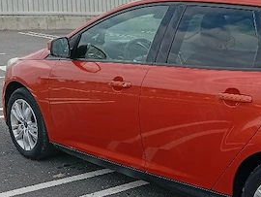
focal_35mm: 60
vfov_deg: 24.4
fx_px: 453
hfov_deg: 29.7
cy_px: 107
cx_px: 269
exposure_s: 1/164
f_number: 1.8
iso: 50
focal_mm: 3.98
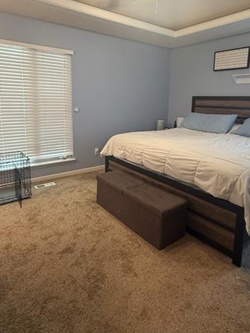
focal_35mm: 23
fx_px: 221
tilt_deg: -8.3
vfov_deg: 73.1
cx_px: 121
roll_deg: -1.1
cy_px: 134
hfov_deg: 58.9
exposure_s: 1/60
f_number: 2.2
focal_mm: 2.22
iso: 320
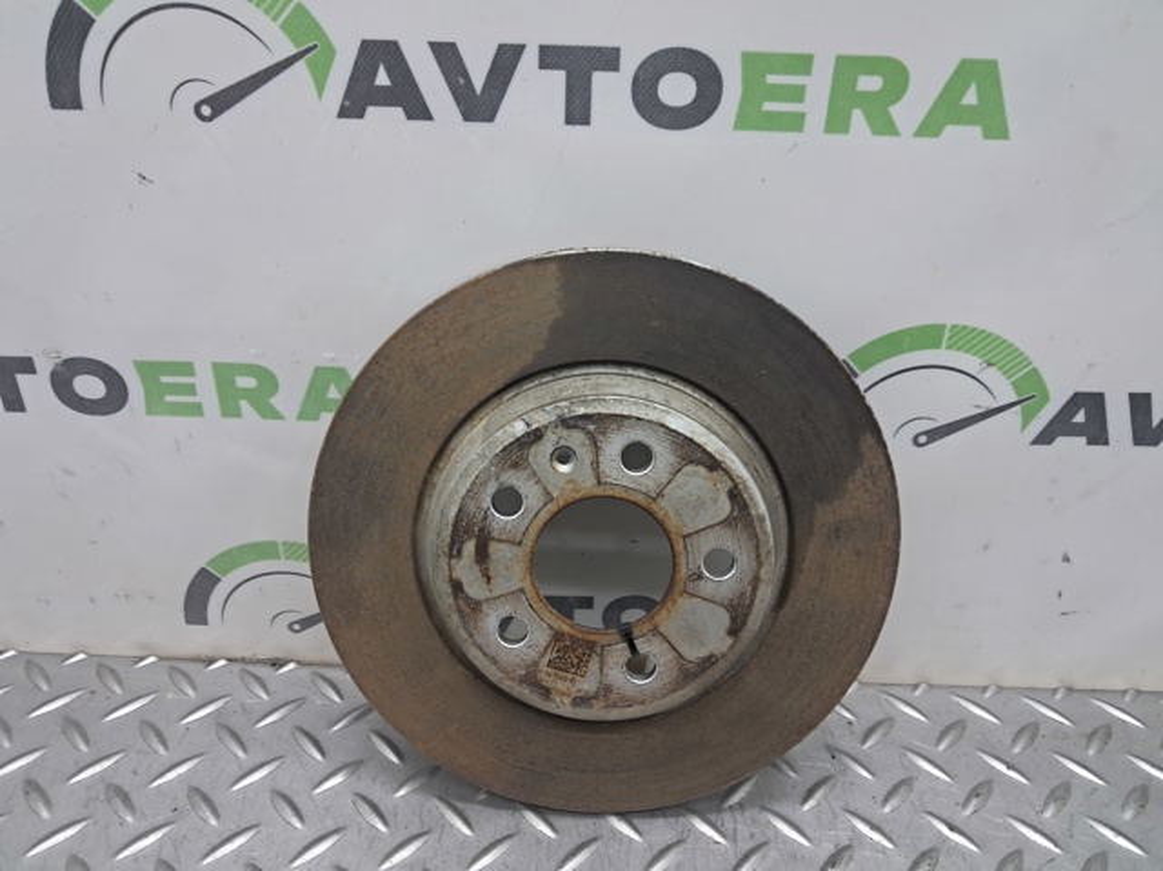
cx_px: 582
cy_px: 436
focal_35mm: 27
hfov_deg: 65.4
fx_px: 906
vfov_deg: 51.3
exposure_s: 1/50
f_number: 1.8
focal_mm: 4
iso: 160
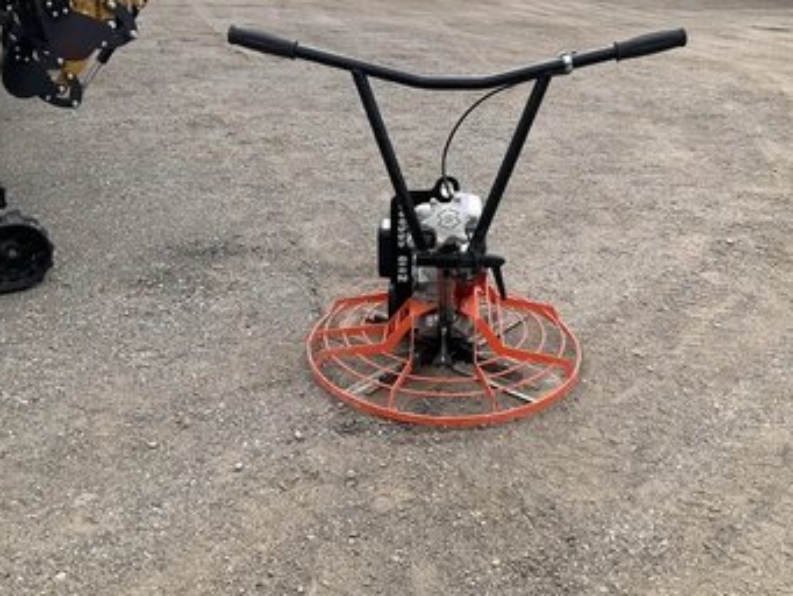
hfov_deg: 53.9
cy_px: 275
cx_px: 414
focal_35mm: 34
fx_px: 779
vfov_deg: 41.8
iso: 25
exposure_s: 1/1168
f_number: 1.8
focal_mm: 3
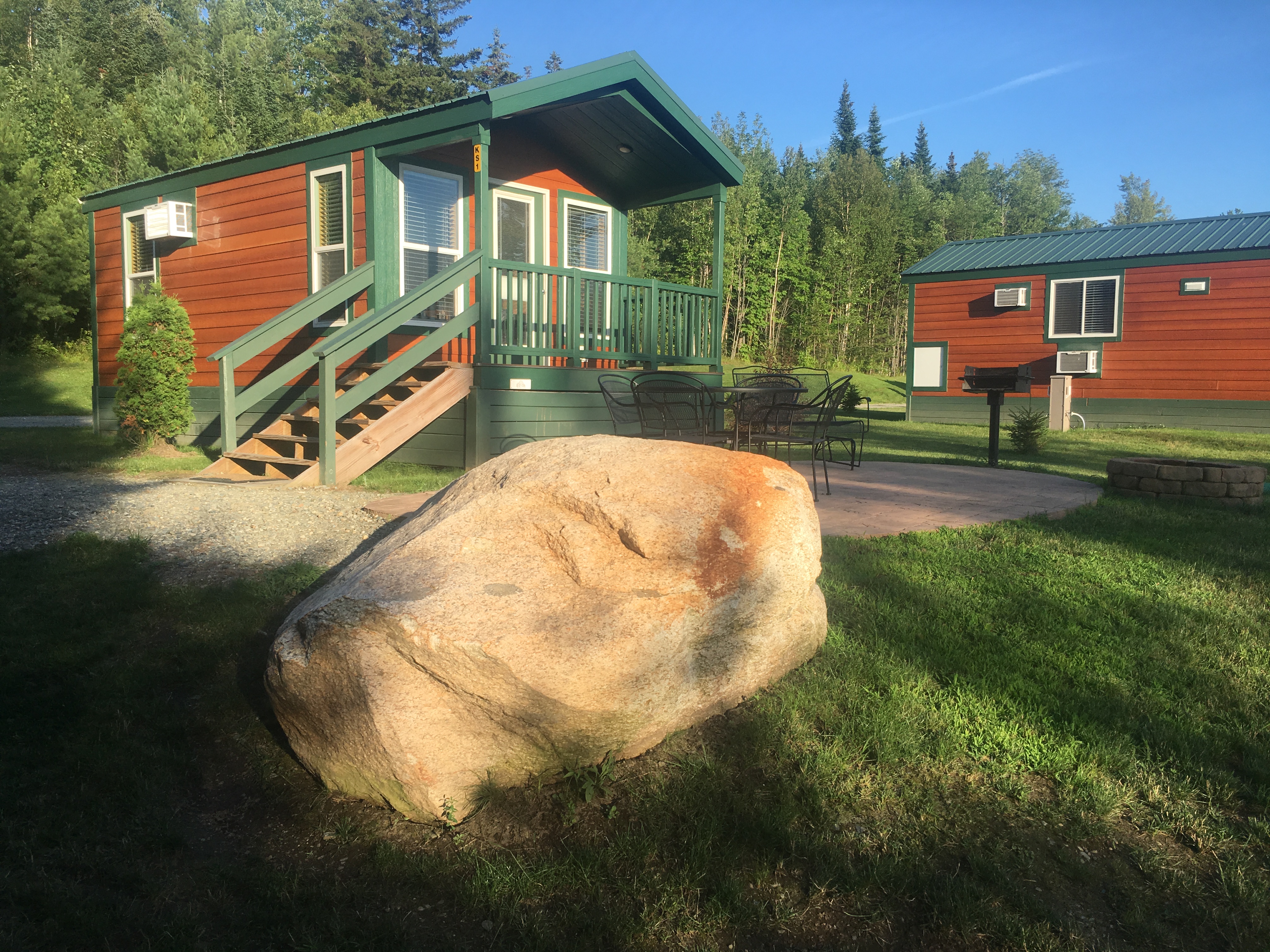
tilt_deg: -2.1
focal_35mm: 29
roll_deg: -0.3
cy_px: 476
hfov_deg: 61.7
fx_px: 1064
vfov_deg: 48.2
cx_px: 635
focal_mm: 4.15
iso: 25
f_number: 2.2
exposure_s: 1/864
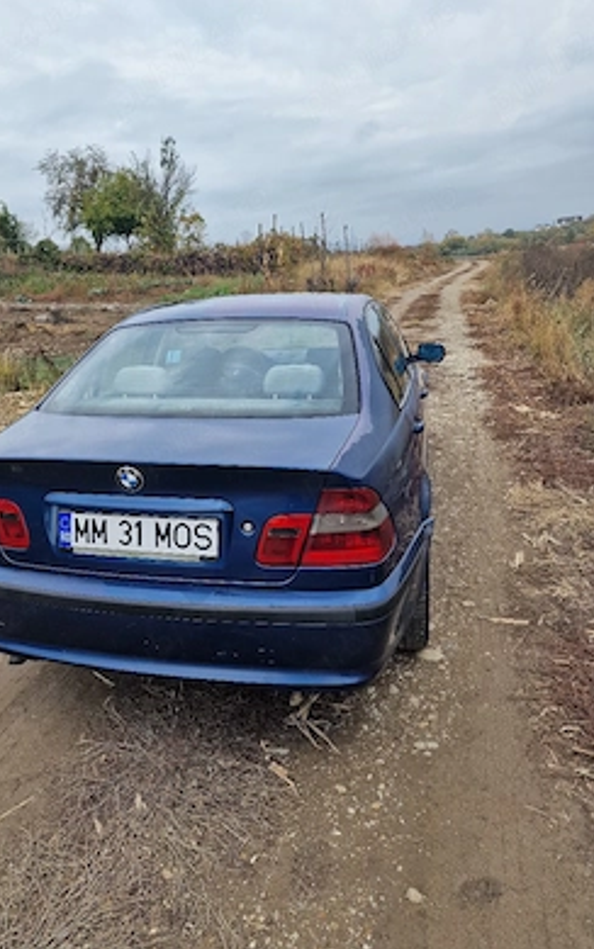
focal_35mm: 25
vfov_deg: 72.5
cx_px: 239
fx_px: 647
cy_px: 465
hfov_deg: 49.0
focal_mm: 6.4
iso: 50
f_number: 1.8
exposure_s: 1/417
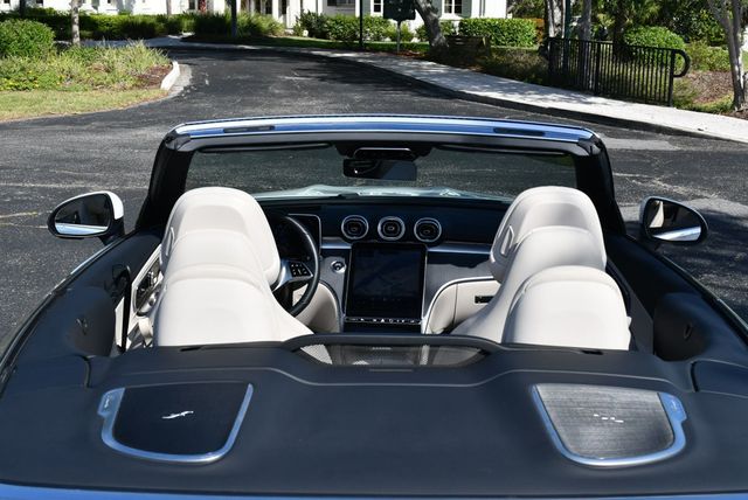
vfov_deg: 26.0
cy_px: 250
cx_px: 374
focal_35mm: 52
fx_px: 1081
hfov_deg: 38.2
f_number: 8
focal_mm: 26
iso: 110
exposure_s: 1/250
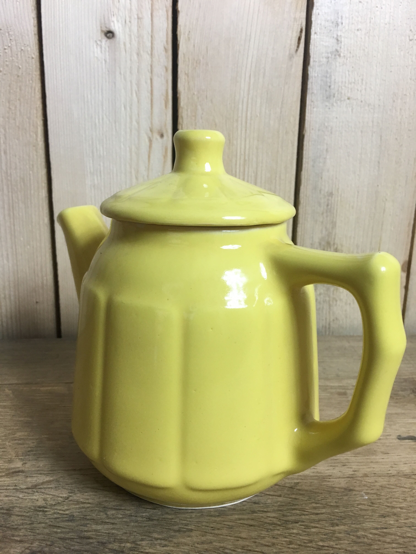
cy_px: 277
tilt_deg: -15.9
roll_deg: -1.0
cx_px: 208
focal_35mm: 29
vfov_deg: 61.7
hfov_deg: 48.2
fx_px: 465
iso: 64
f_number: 2.2
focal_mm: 4.15
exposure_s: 1/33
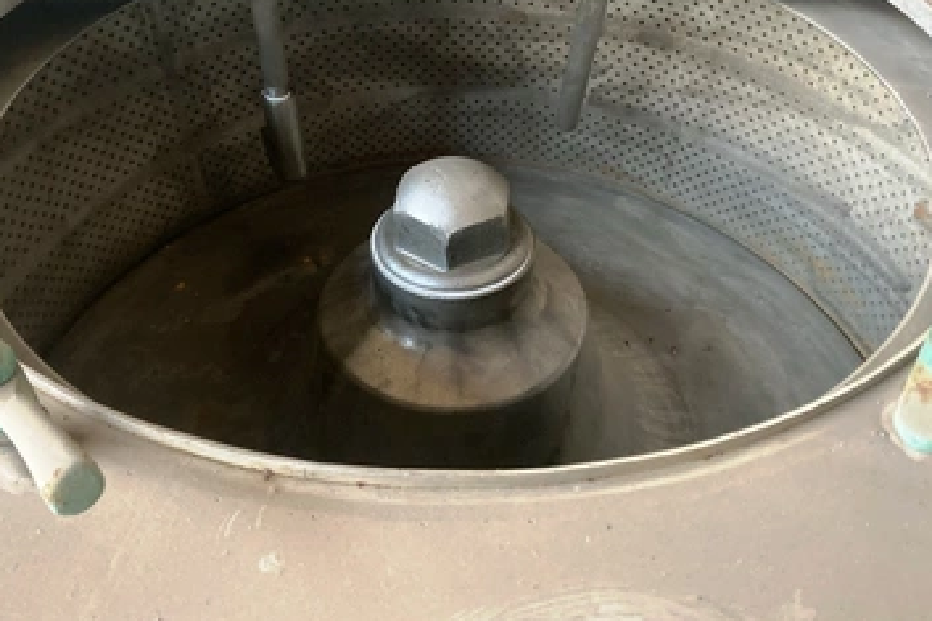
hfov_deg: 57.2
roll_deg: -0.4
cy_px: 251
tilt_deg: -41.7
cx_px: 454
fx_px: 854
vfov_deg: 39.8
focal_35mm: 33
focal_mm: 3.99
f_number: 1.8
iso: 640
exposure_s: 1/30
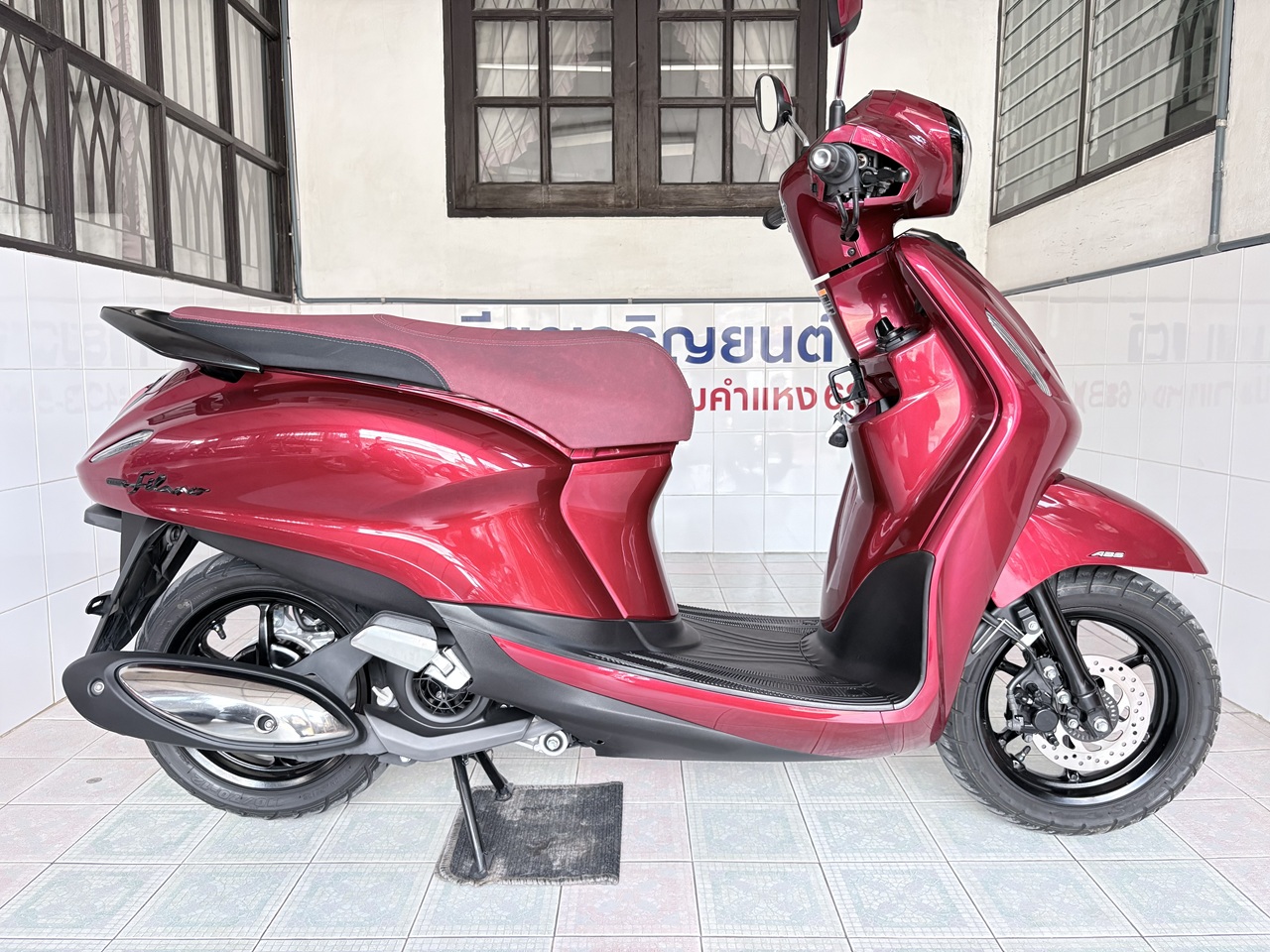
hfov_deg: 67.3
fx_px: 954
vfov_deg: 53.1
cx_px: 635
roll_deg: +0.8
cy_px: 476
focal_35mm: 26
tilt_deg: -6.6
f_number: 1.6
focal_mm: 5.96
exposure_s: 1/60
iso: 200
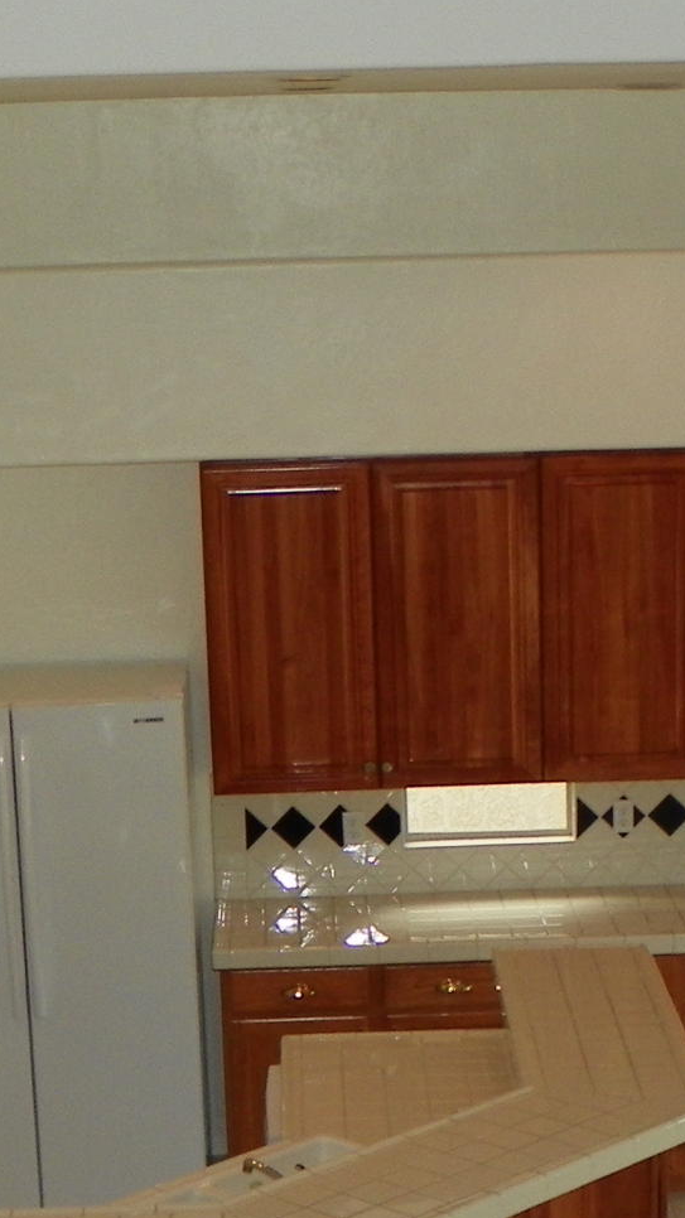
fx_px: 2843
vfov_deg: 23.8
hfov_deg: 13.7
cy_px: 970
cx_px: 372
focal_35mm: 88
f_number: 2.8
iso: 64
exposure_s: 1/30
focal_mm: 4.6
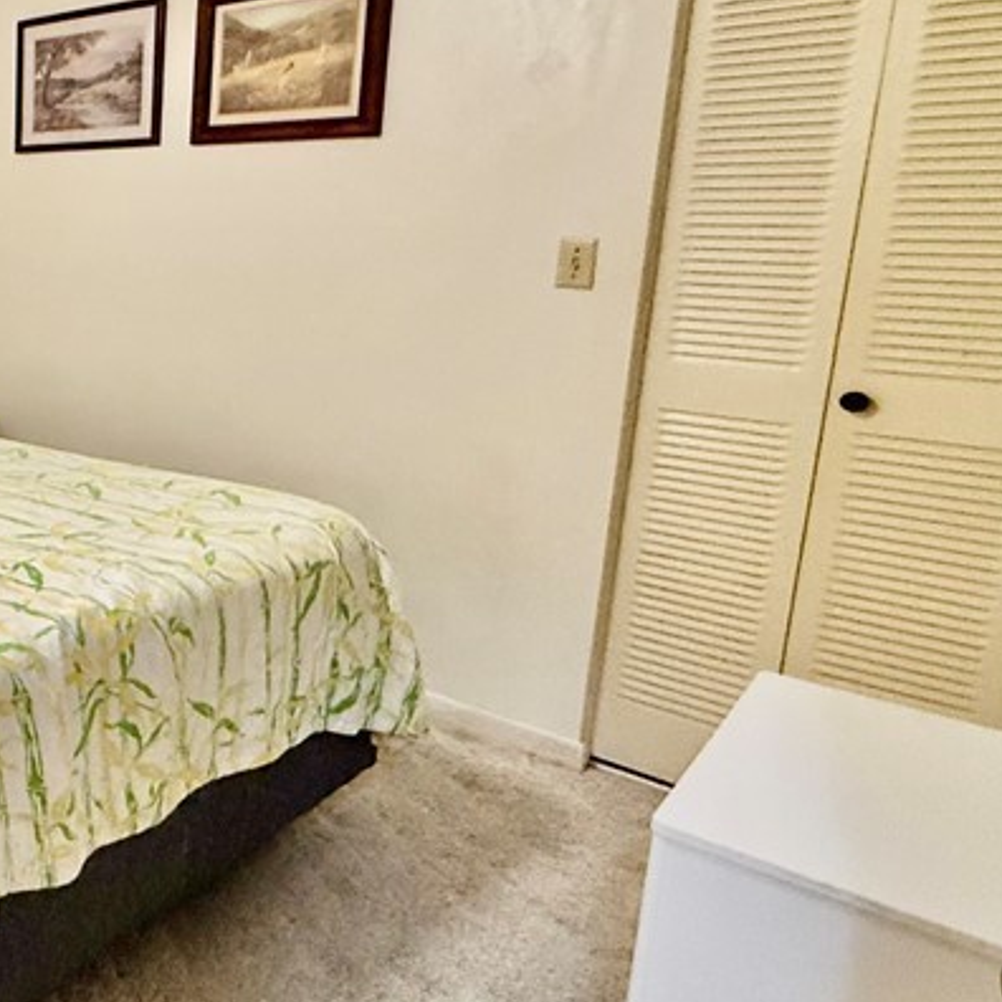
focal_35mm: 32
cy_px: 374
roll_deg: +0.1
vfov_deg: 50.6
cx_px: -273
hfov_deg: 36.0
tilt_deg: -9.6
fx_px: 1048
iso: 400
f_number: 2.2
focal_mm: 2.22
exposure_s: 1/60
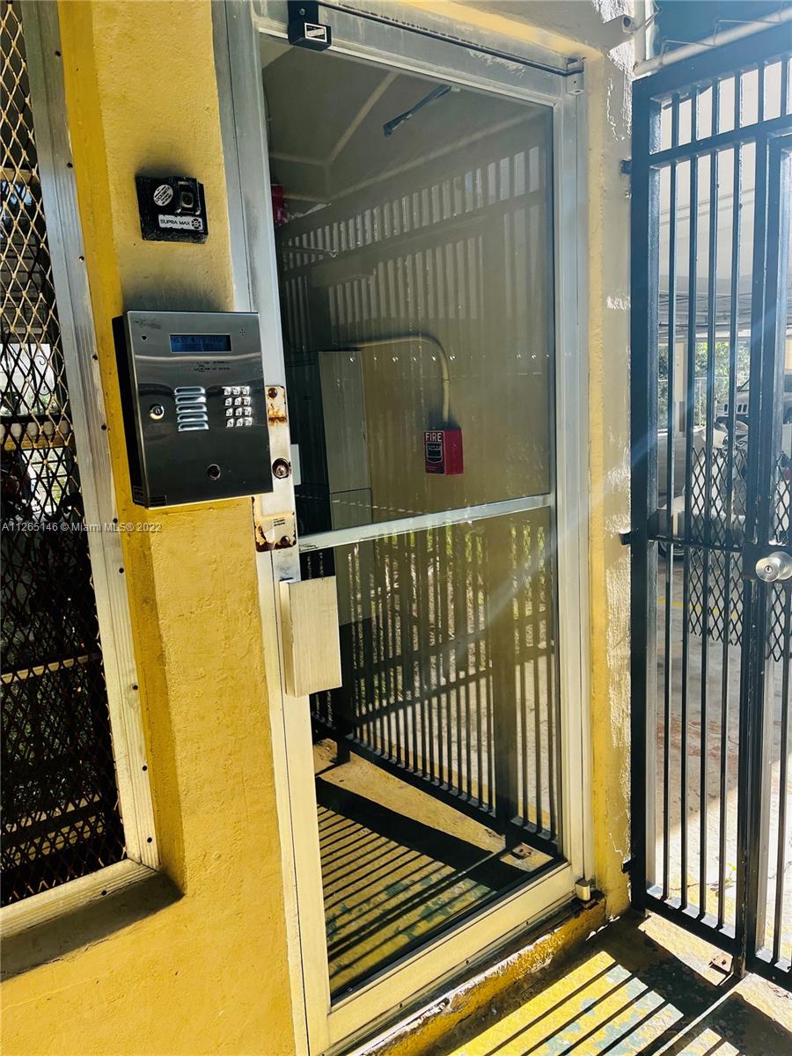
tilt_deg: -10.2
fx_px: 793
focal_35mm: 26
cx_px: 396
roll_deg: +3.3
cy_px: 528
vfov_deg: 67.3
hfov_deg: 53.1
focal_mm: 5.1
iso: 40
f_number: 1.6
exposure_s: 1/284
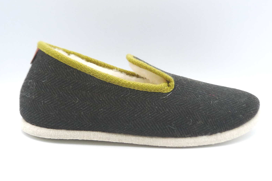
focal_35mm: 52
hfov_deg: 38.2
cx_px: 137
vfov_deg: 26.0
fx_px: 393
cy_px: 85
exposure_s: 1/160
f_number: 4
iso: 100
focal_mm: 4.8
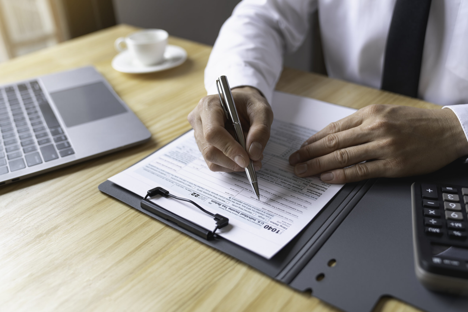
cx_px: 234
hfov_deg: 54.4
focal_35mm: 35
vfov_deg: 37.9
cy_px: 156
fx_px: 455
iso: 100
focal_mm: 35
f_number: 2.8
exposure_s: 1/160
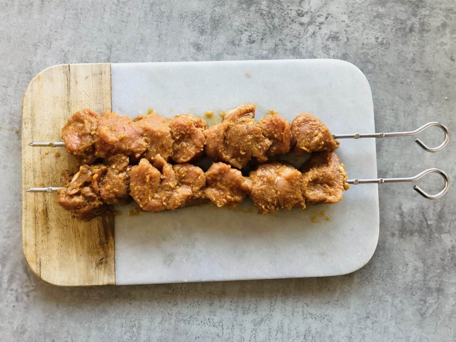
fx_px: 369
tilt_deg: -86.7
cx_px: 228
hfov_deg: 63.4
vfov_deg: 49.7
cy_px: 171
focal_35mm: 28
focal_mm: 3.99
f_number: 1.8
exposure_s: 1/15
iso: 50
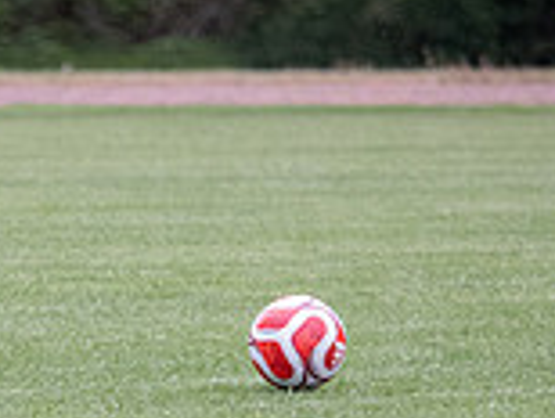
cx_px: -249
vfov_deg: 1.5
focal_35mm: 977
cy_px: 77
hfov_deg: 2.0
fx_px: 15689
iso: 1600
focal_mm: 130
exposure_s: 1/1250
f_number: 2.8
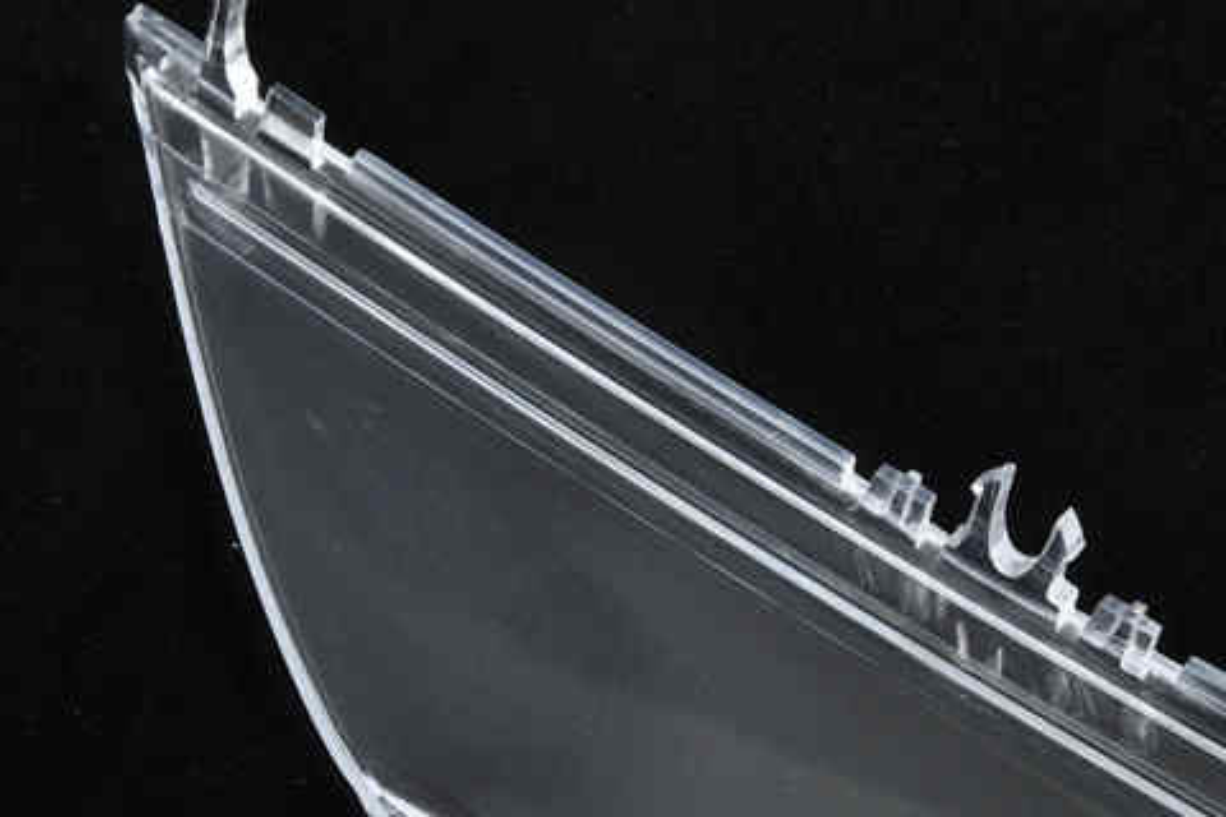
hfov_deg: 16.1
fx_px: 4342
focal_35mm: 128
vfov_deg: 10.8
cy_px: 408
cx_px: 613
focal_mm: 85
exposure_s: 1.6
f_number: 16
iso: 200
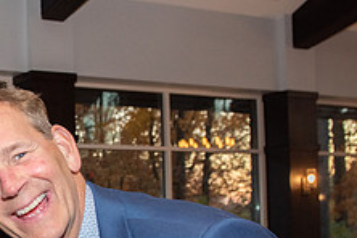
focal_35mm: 77
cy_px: 219
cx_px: -65
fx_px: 764
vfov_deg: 17.4
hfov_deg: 24.1
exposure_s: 1/250
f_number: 4
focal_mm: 26
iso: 800
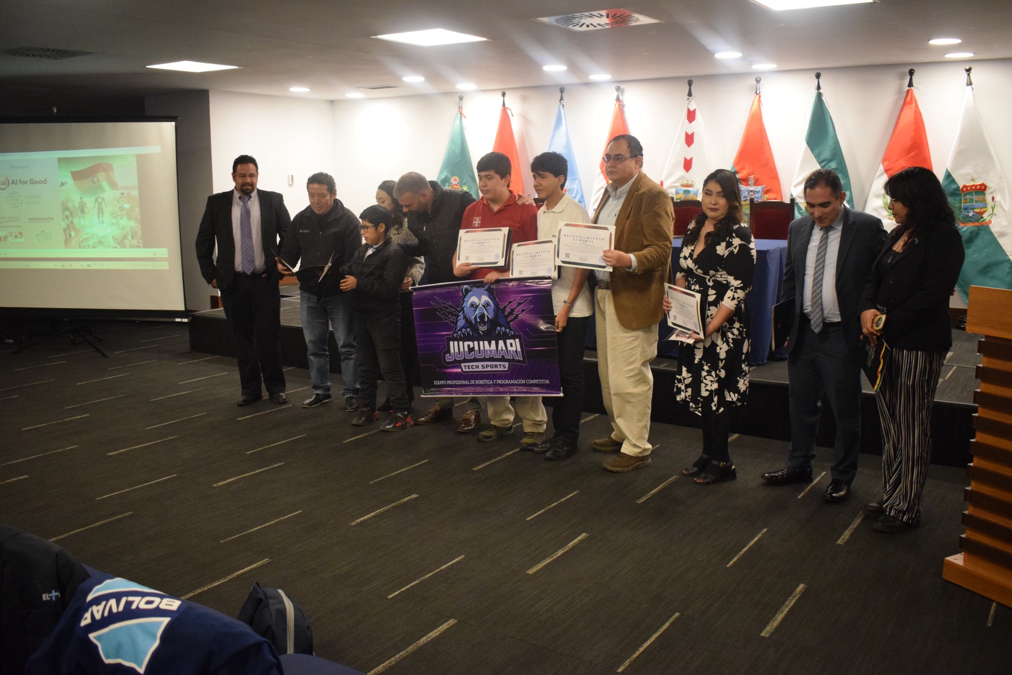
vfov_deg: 40.0
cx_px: 506
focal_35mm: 33
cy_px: 338
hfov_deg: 57.2
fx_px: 928
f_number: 3.8
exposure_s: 1/200
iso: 3200
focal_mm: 22
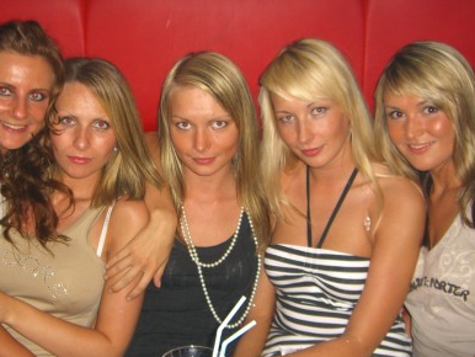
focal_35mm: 59
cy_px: 187
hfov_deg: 32.6
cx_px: 190
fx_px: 810
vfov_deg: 24.8
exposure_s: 1/60
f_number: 2.8
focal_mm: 7.9
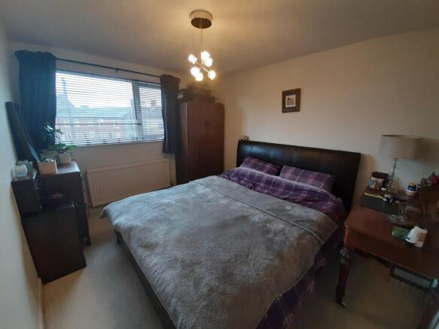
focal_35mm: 13
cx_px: 220
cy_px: 164
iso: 200
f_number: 2.2
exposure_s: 1/50
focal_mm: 1.42
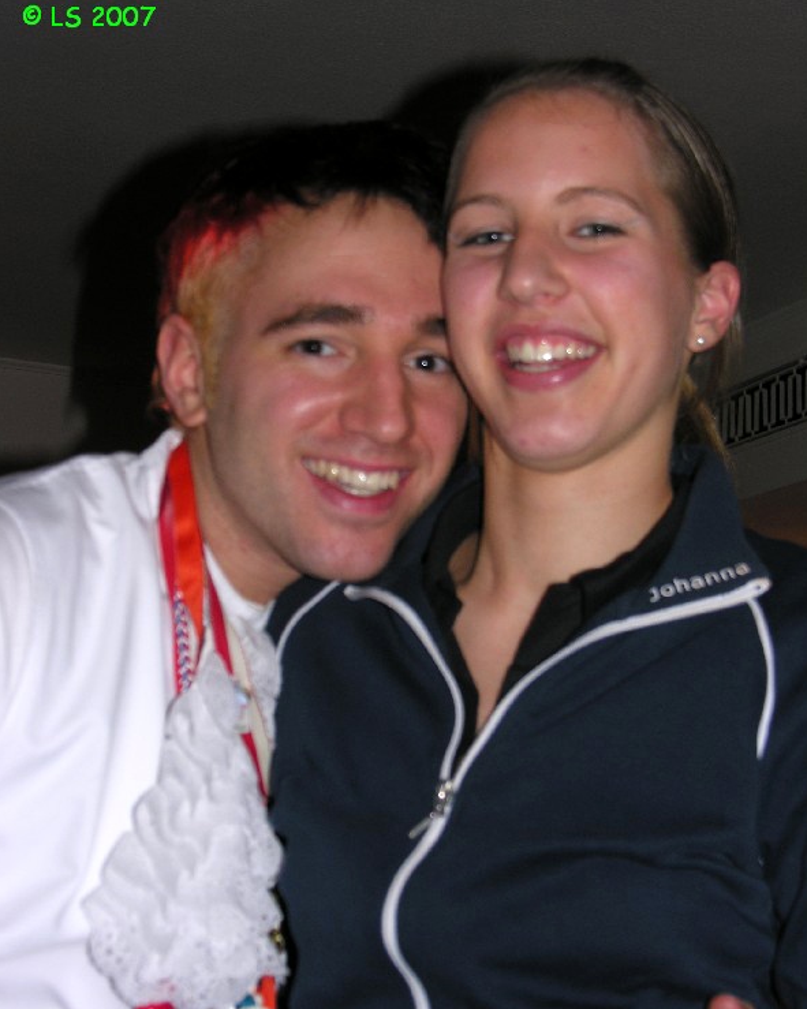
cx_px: 404
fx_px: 2240
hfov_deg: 20.4
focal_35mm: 75
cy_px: 517
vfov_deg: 25.4
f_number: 3.3
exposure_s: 1/60.1
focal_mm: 18
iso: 50
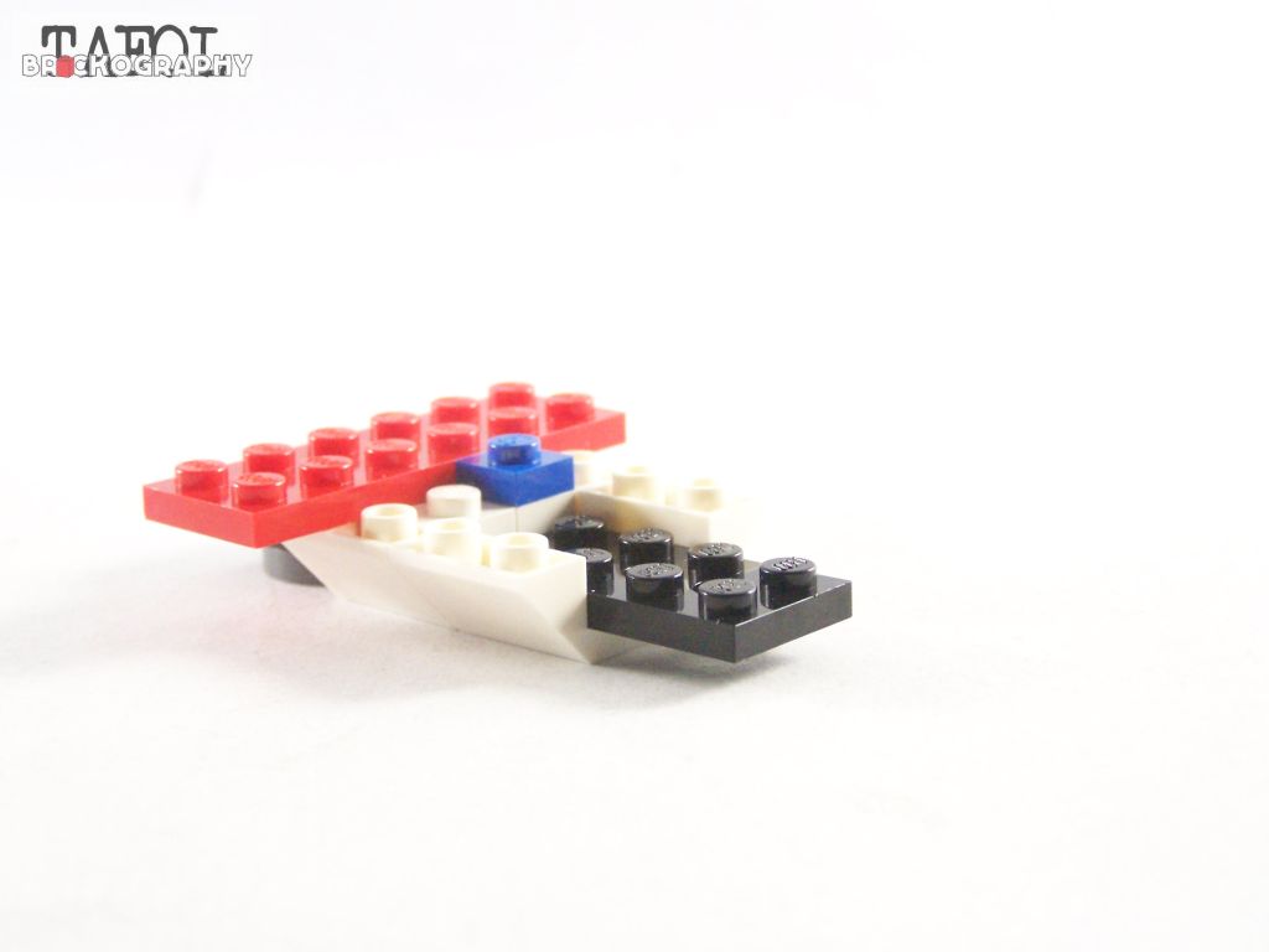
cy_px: 476
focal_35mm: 75
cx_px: 634
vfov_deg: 19.6
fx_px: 2749
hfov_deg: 26.0
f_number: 3.2
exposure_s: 1/60
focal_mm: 12.4
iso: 400
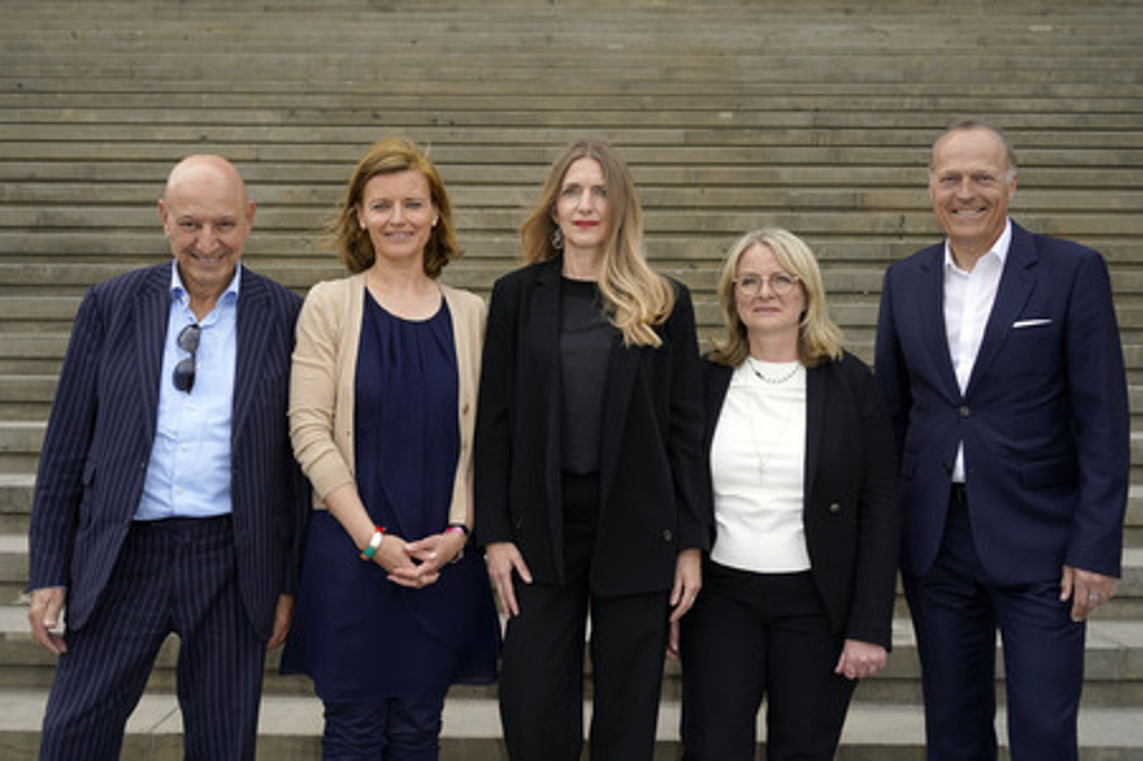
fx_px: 1142
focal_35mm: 36
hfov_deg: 53.2
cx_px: 572
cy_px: 380
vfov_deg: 36.8
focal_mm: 36
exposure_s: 1/200
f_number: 5.6
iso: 100
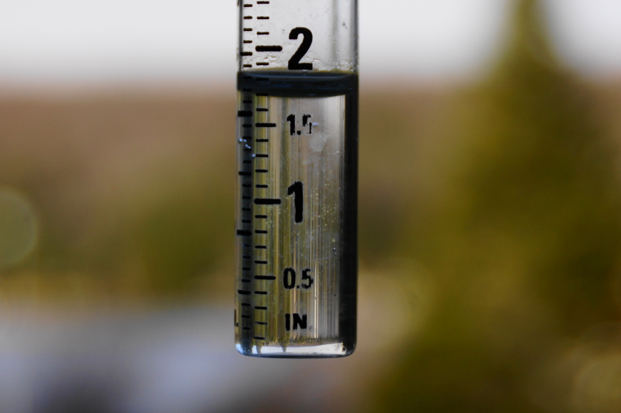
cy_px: 206
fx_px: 2199
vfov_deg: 10.7
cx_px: 310
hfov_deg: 16.1
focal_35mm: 128
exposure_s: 1/160
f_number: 5.6
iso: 125
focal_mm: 85
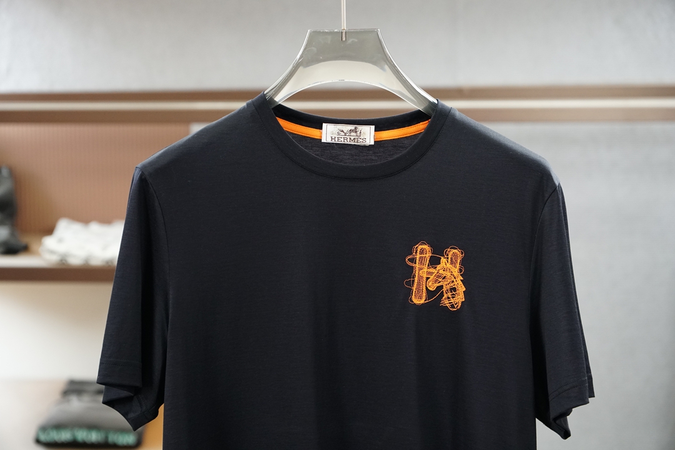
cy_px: 225
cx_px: 338
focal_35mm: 81
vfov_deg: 16.9
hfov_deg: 25.1
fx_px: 1519
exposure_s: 1/125
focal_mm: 54
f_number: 3.5
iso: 1250
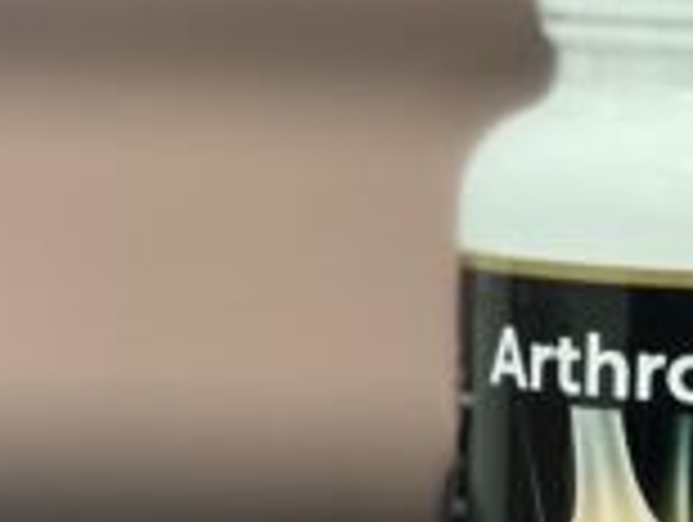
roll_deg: -1.4
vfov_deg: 5.0
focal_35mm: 300
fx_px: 6015
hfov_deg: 6.6
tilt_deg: -3.4
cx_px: 819
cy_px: 90
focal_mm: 9
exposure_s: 1/25
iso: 400
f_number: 2.8
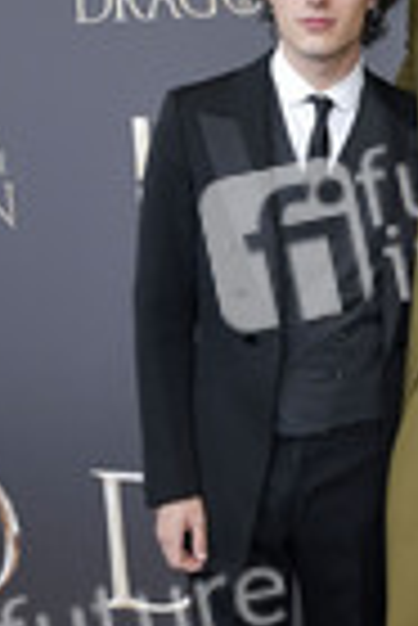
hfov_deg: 14.2
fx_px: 1598
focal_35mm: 92
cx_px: 562
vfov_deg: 22.0
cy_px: 450
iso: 400
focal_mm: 32
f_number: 6.3
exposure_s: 1/200
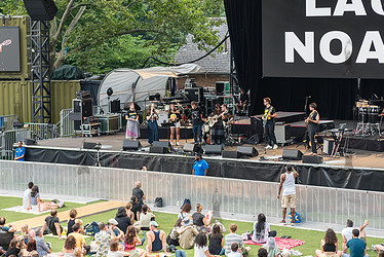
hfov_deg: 21.9
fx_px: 993
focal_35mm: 93
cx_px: 216
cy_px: 106
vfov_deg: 14.7
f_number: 3.5
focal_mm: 60
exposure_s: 1/320
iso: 500
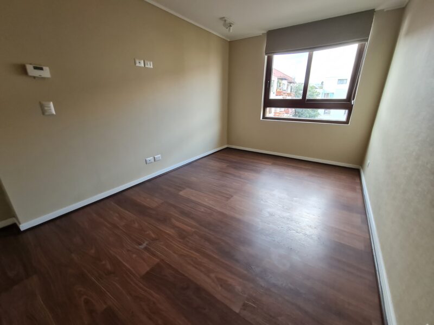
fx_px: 163
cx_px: 217
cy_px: 162
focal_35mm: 13
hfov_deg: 106.2
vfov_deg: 89.9
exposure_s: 1/50
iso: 250
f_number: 2.2
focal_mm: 2.2
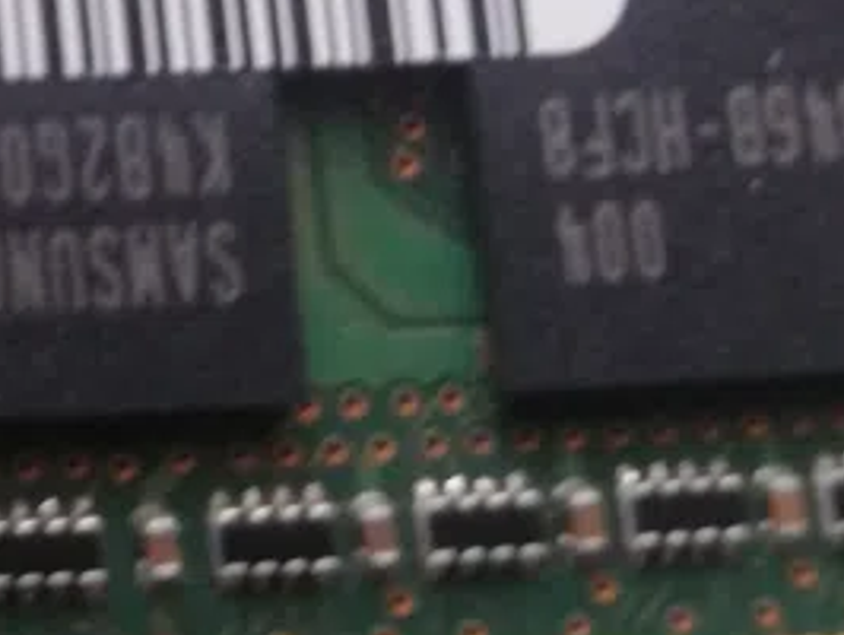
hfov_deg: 16.9
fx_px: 2440
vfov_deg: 14.1
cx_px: -577
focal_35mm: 100
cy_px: -257
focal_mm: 3.81
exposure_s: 1/33.3
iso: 160
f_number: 2.2
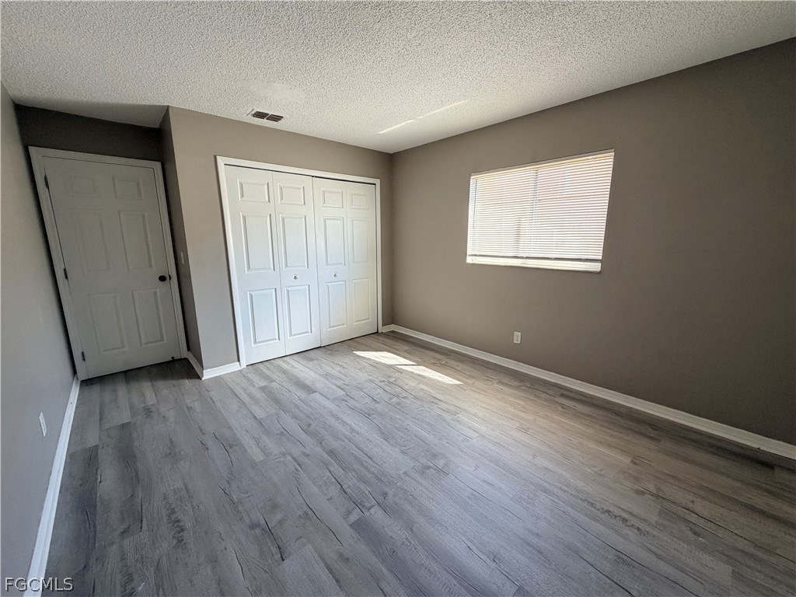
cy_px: 298
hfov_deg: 102.1
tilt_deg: -10.4
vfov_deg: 85.7
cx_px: 398
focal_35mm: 14
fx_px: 322
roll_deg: +0.6
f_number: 2.2
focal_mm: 2.22
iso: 100
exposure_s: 1/121
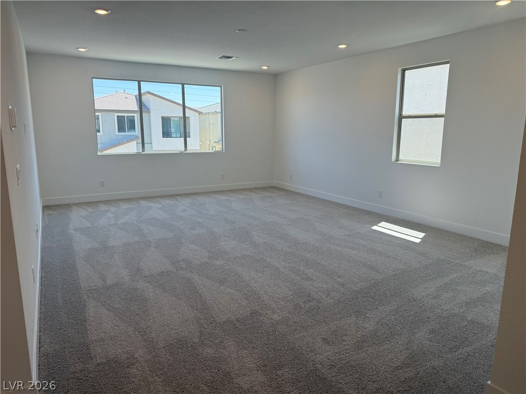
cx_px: 263
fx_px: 365
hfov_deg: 71.6
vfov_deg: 56.8
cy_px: 197
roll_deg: -0.1
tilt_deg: -10.4
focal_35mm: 24
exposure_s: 1/598
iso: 100
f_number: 1.78
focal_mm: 6.76
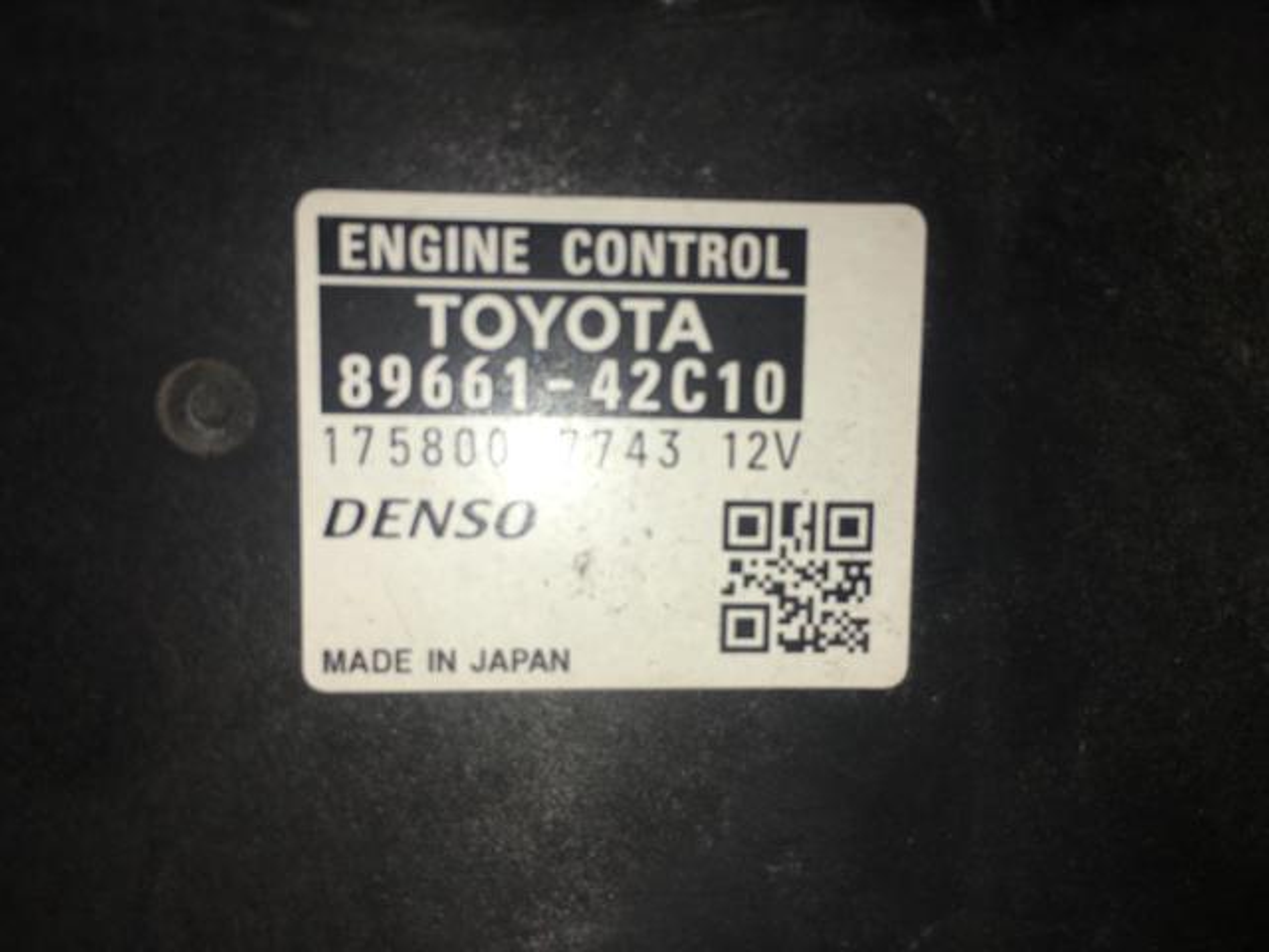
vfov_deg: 48.2
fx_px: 1063
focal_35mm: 29
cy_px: 476
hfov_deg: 61.7
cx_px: 634
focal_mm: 4.15
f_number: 2.2
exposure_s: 1/1099
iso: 25
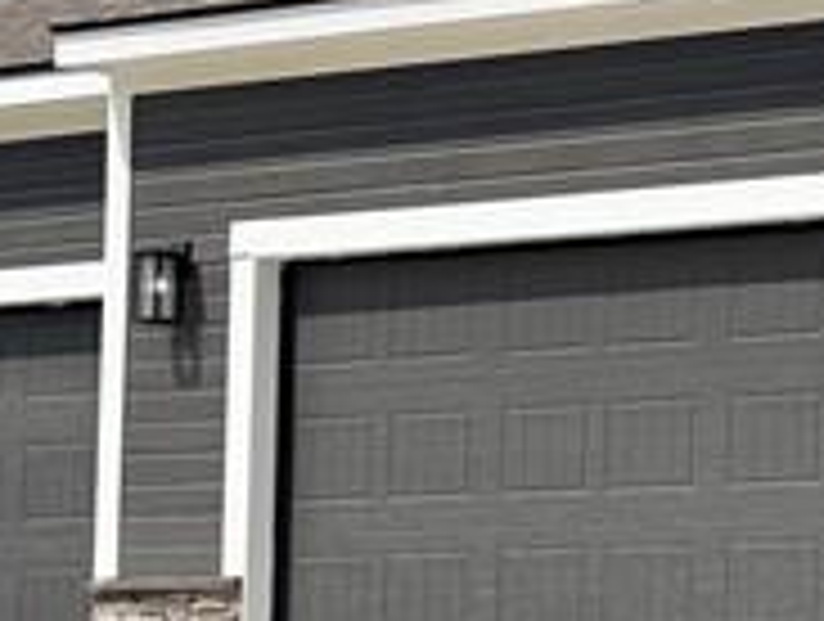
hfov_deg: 13.4
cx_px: 1396
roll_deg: +0.6
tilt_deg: +5.2
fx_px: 3196
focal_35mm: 134
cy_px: 378
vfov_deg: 11.1
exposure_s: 1/7353
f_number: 1.78
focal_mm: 6.76
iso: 80
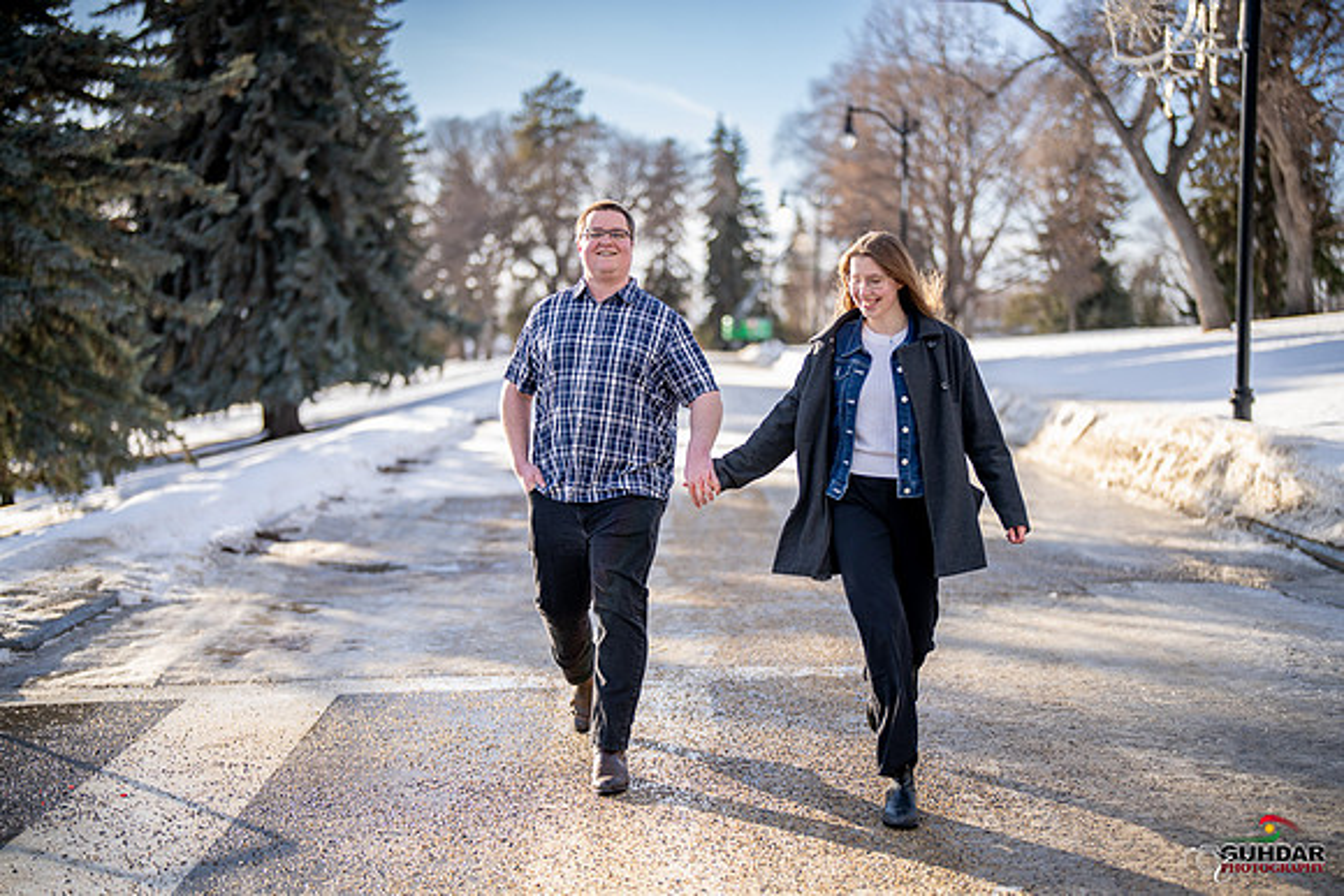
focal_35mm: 50
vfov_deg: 27.0
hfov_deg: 39.6
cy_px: 448
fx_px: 1867
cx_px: 672
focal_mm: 50
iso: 250
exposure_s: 1/6400
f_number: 1.2
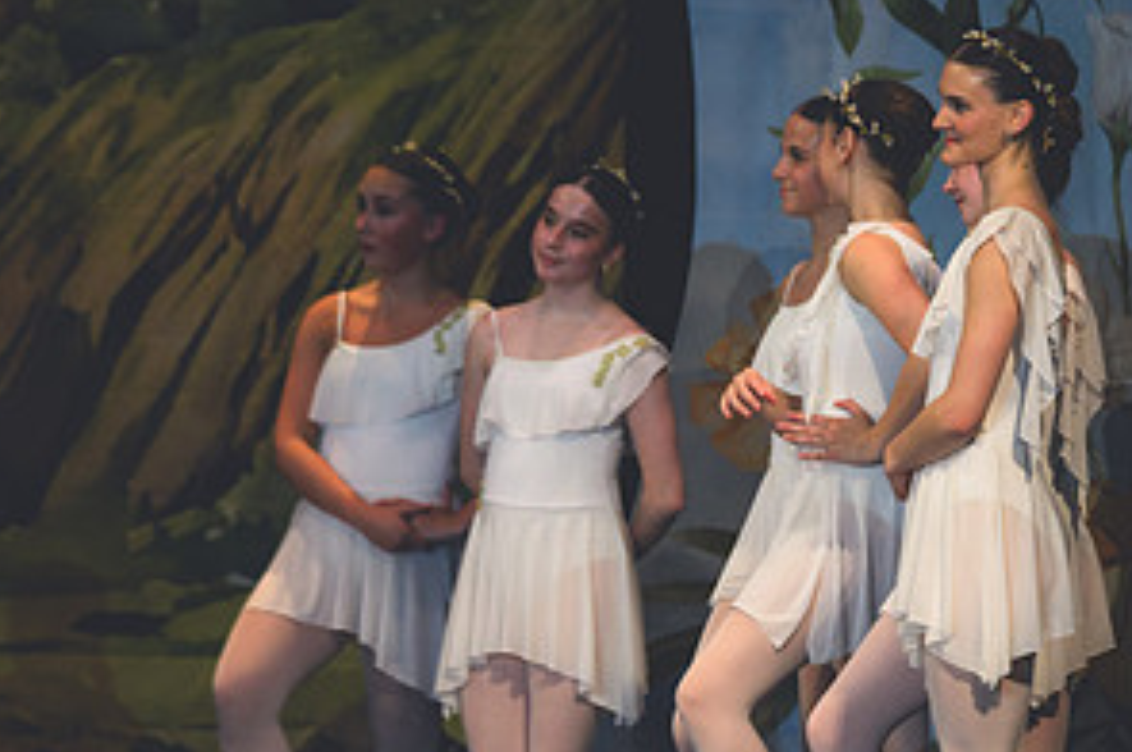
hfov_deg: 3.5
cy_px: 391
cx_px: 652
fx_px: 18531
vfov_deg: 2.3
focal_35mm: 590
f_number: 2.8
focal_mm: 200
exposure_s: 1/500
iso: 500
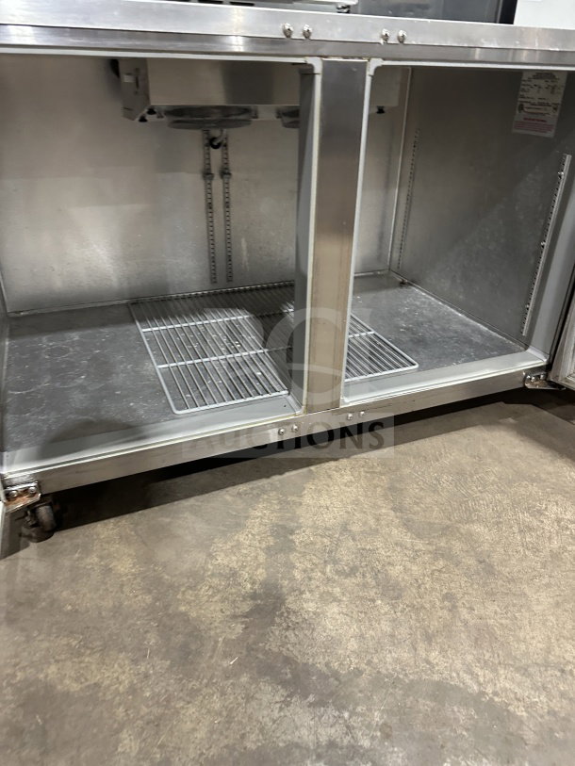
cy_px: 383
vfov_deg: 71.6
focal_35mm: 24
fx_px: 531
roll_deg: -2.4
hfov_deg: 56.8
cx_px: 288
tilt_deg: -25.8
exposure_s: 1/60
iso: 400
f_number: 1.78
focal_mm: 6.86
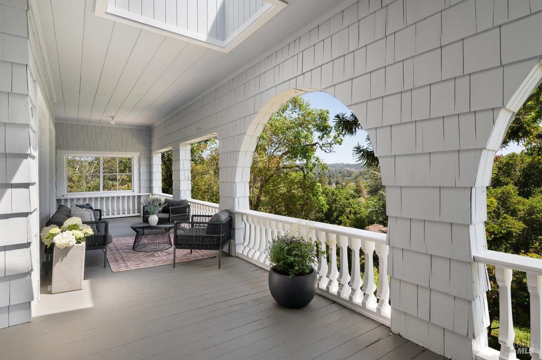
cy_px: 180
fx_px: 271
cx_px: 271
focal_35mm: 18
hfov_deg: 90.0
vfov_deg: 67.3
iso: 200
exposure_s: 1/100
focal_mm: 18
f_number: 9
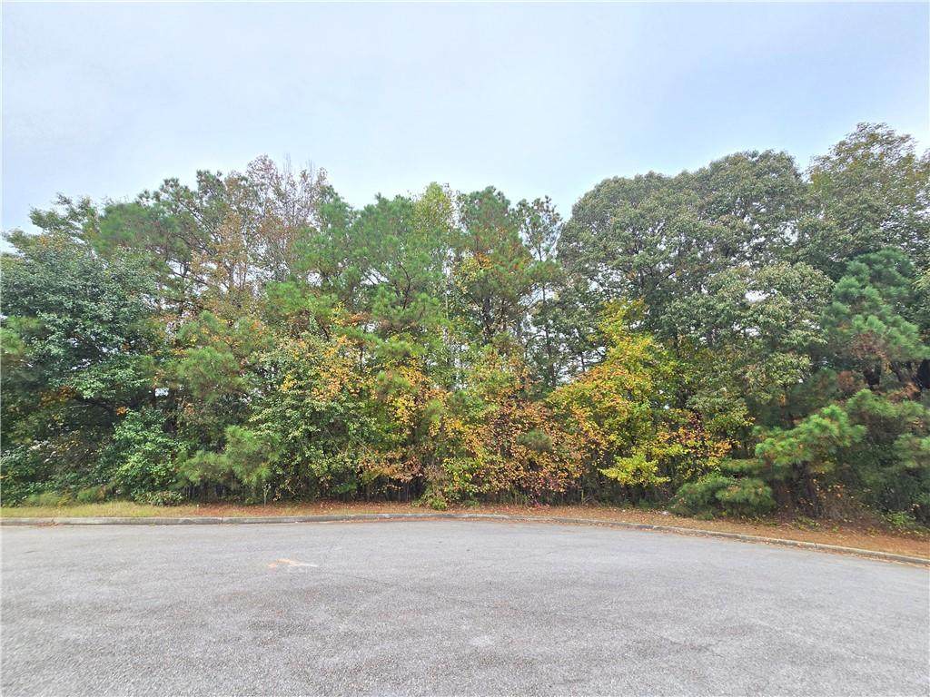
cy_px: 348
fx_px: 349
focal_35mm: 13
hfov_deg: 106.2
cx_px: 465
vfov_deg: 89.9
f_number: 2.2
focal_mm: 2.2
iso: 50
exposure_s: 1/346
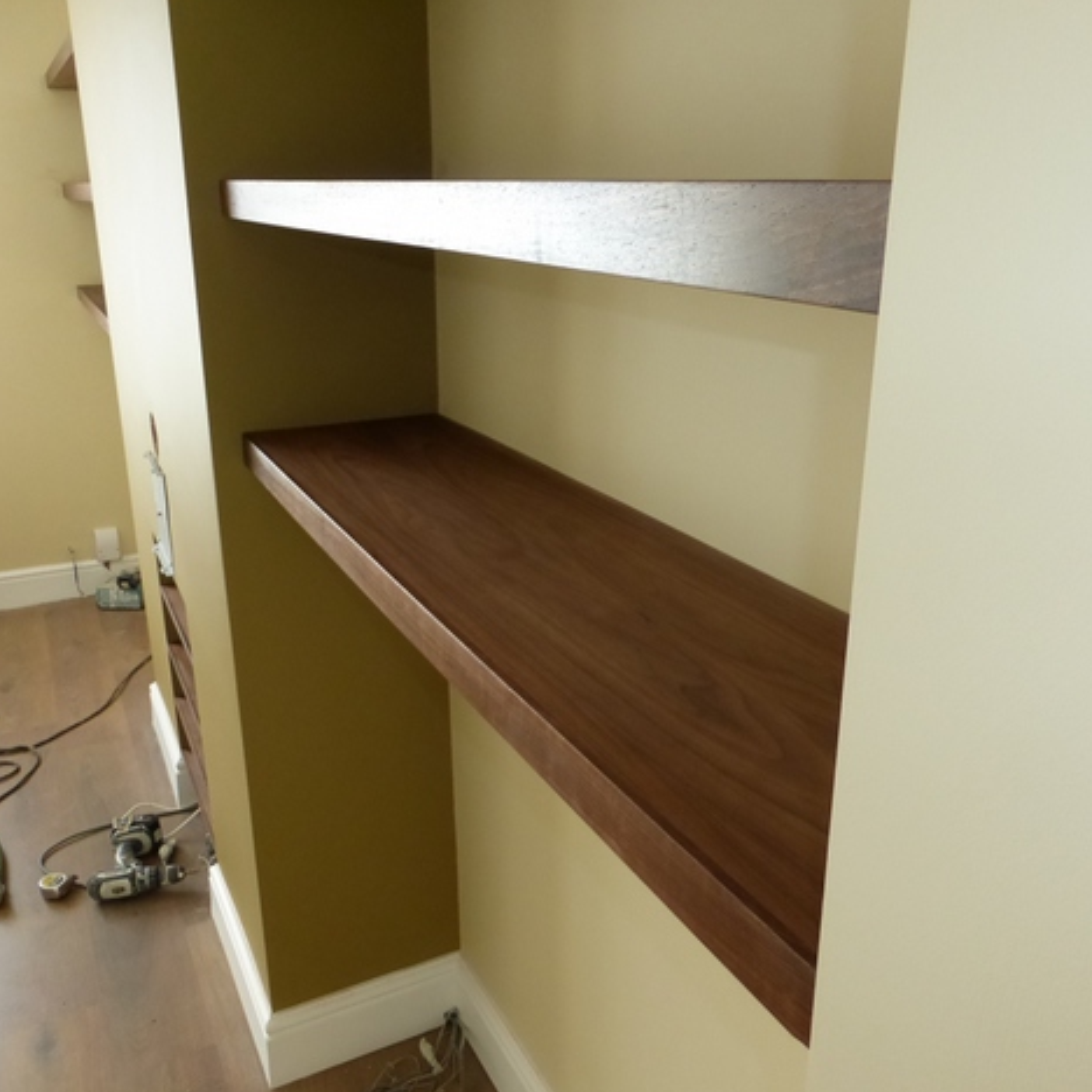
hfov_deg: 55.6
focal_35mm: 29
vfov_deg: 55.6
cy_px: 548
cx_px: 572
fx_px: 1035
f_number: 3.3
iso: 320
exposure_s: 1/60
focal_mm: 4.3
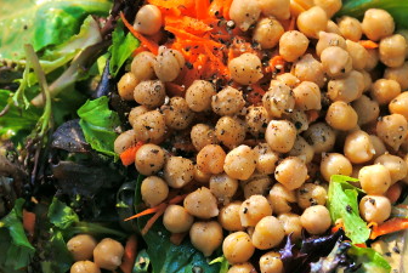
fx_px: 1982
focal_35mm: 175
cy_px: 138
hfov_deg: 11.8
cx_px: 216
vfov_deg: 7.9
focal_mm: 85
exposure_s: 1/60
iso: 100
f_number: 5.6
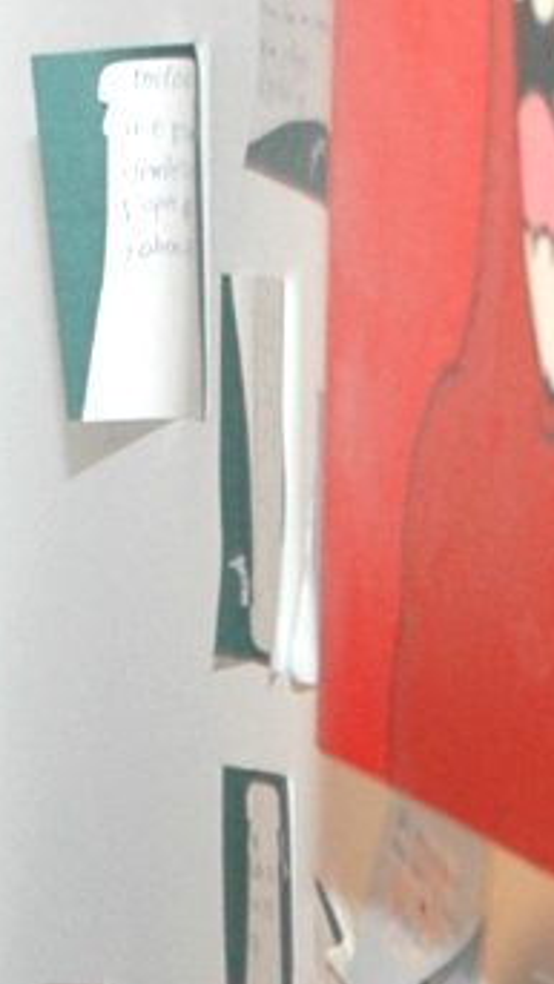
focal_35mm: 297
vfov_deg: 7.2
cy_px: 1282
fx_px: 7765
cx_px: 379
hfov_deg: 4.1
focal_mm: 29
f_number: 5
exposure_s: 1/60
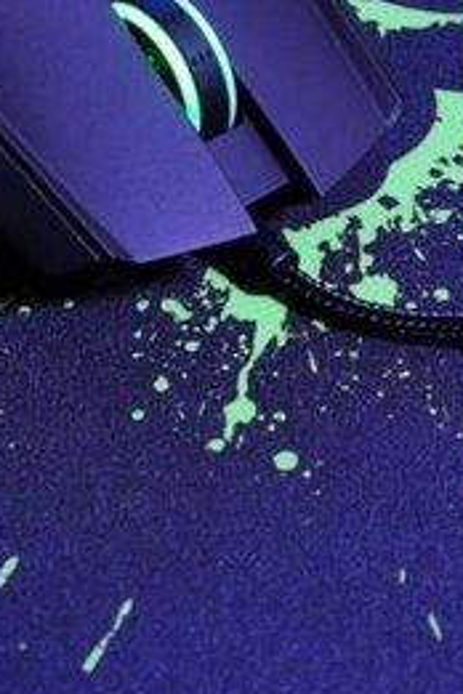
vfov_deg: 5.1
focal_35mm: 400
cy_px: 11
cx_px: 67
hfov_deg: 3.4
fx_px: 7716
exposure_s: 1
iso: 250
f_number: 5.6
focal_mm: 68
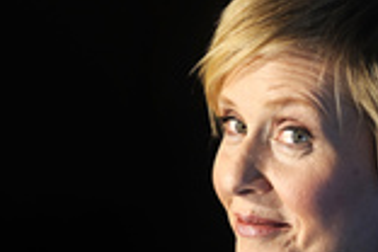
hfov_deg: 4.2
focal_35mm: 490
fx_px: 5145
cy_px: 242
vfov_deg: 2.8
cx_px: 137
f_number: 5
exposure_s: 1/320
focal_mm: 170
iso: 200
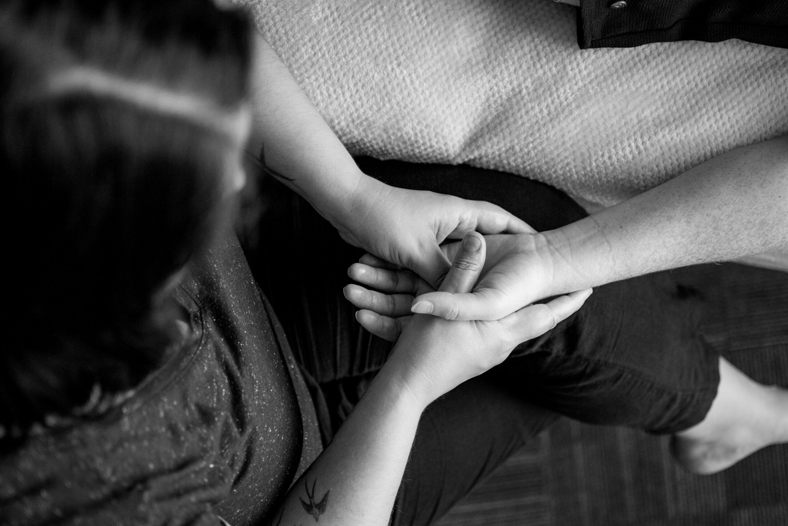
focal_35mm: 52
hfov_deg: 37.8
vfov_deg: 25.8
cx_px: 394
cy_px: 263
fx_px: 1149
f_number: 1.8
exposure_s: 1/500
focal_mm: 35
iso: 800
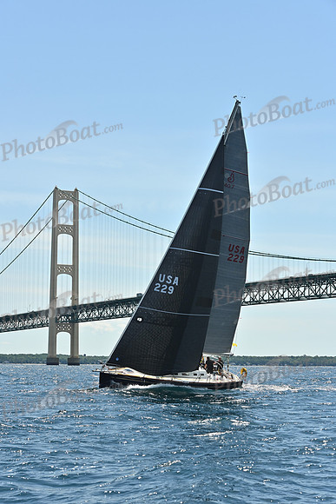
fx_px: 1189
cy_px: 252
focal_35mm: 85
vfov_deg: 23.9
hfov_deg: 16.1
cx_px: 168
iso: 320
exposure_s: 1/1250
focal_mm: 85
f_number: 8
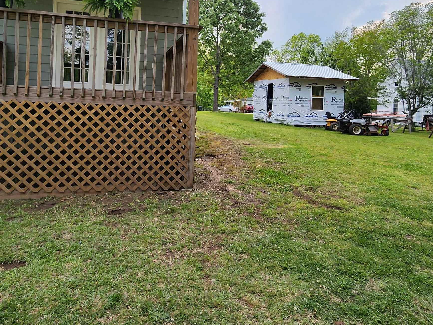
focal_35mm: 23
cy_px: 105
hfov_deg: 73.9
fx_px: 288
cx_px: 212
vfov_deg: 57.4
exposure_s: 1/341
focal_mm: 2.2
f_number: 2.2
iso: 50
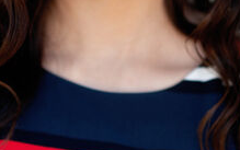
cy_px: -20
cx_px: 104
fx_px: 1243
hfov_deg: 11.0
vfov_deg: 6.9
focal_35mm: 190
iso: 200
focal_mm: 85
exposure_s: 1/400
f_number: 2.8
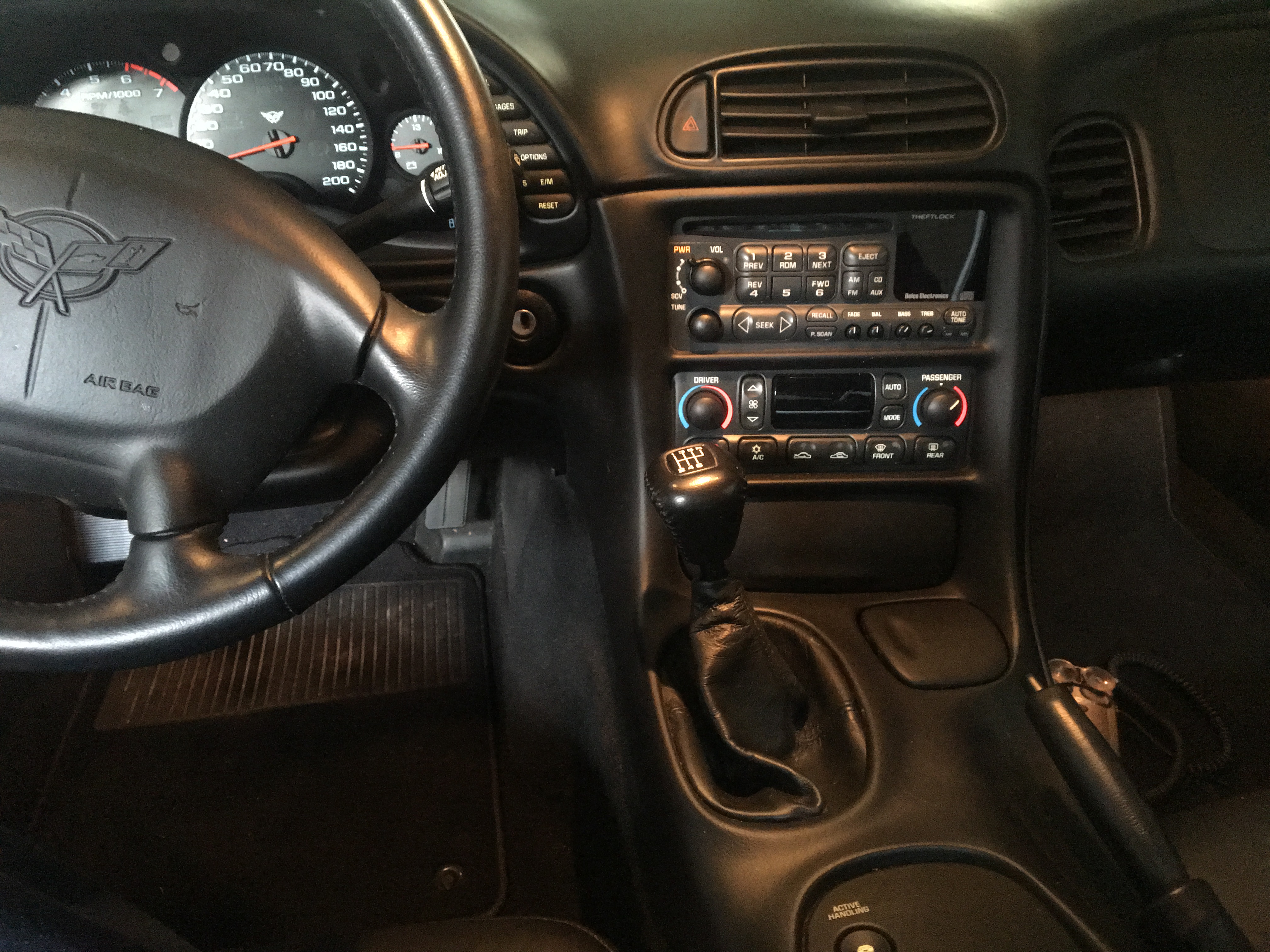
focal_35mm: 29
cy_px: 476
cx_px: 635
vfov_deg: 48.2
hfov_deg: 61.7
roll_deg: +0.7
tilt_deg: -31.8
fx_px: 1064
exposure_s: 1/15
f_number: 2.2
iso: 500
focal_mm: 4.15
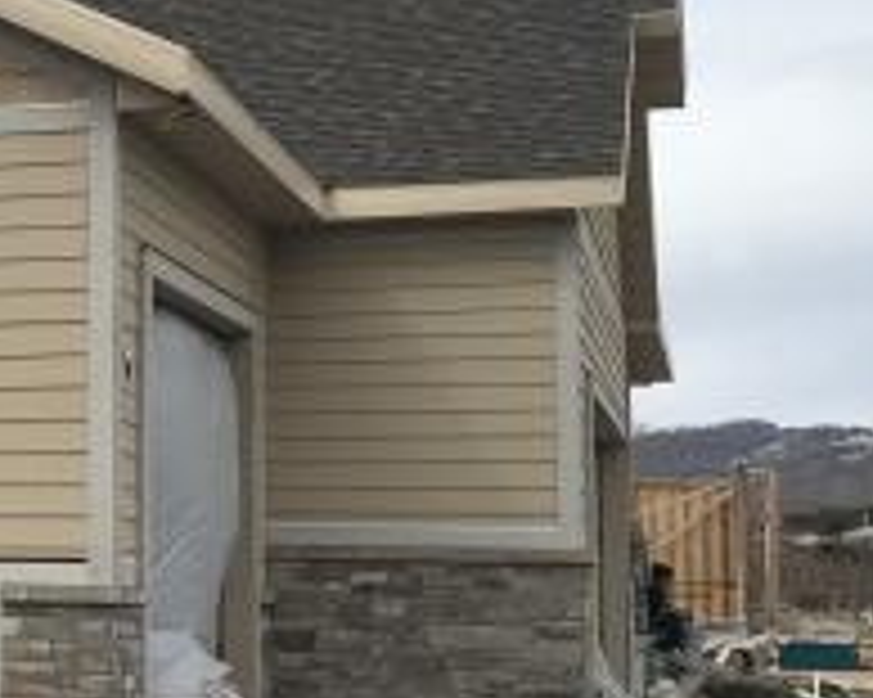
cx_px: -225
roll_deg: -0.6
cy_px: 423
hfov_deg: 19.8
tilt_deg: +4.3
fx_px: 2324
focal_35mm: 90
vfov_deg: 17.1
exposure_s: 1/5051
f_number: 1.8
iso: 20
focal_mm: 3.99
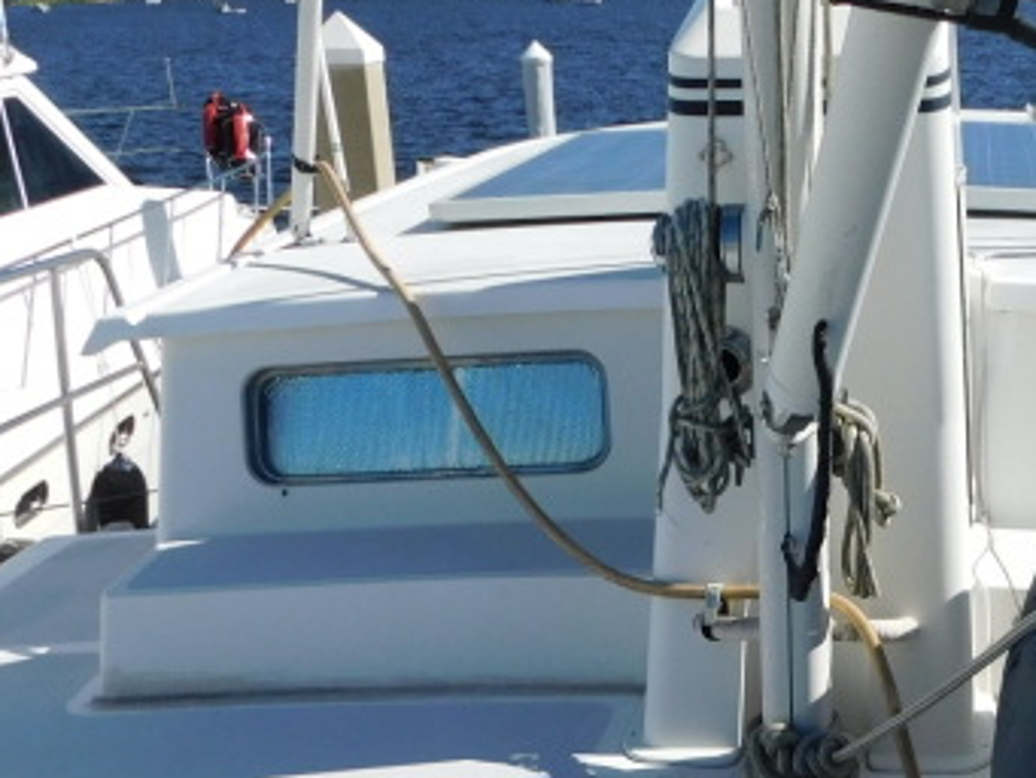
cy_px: 577
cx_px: 848
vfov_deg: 26.7
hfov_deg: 34.3
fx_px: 1617
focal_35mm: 54
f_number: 6
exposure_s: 1/640
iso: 125
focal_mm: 4
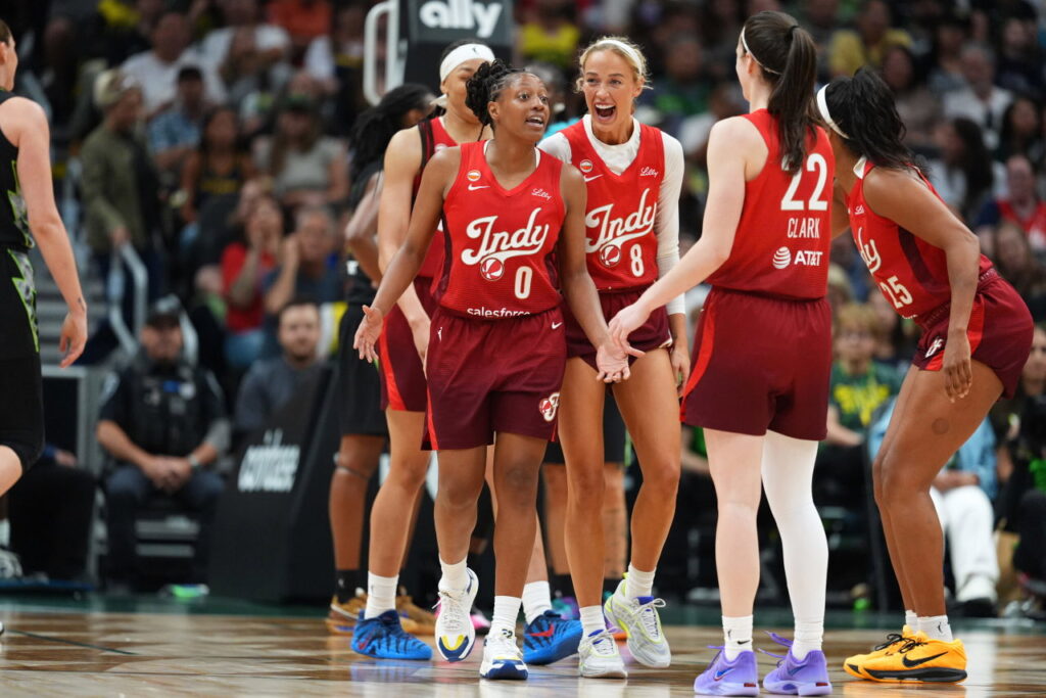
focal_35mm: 300
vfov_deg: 4.6
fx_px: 8717
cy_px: 349
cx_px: 523
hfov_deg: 6.9
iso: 4000
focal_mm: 300
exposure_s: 1/2000
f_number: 2.8
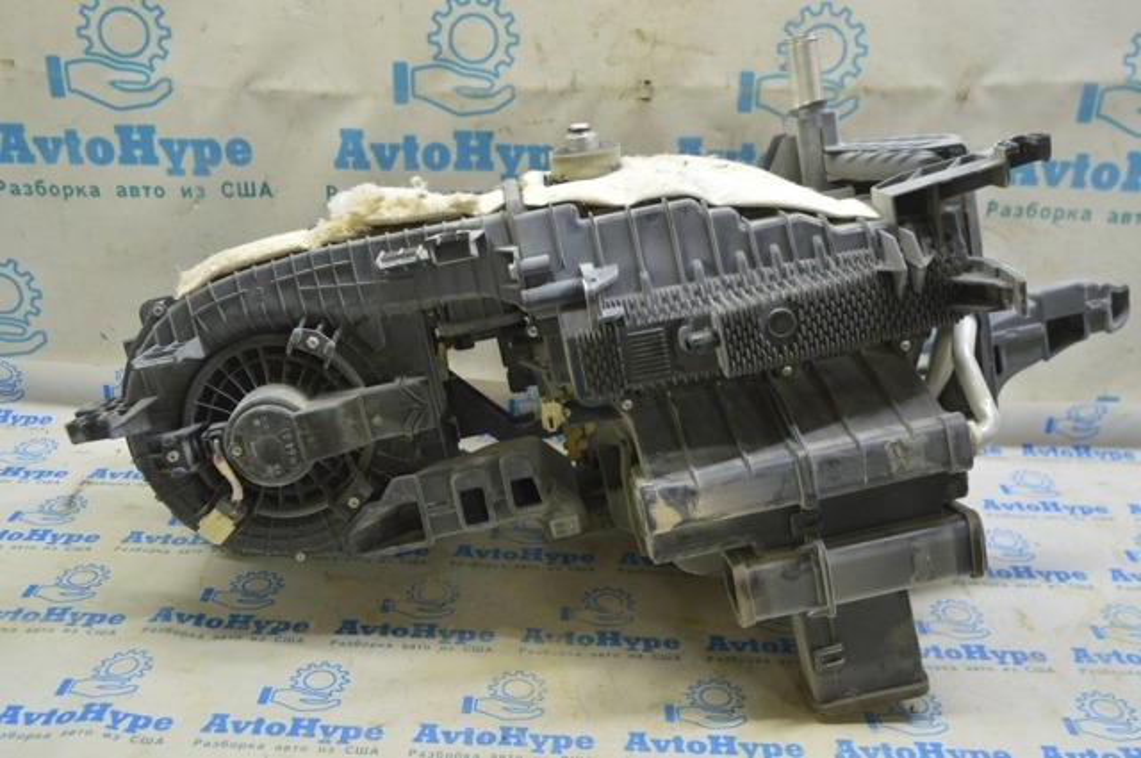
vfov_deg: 35.4
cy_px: 379
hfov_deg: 51.3
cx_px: 570
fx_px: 1187
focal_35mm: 38
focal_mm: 25
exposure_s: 1/20
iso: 400
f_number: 5.6
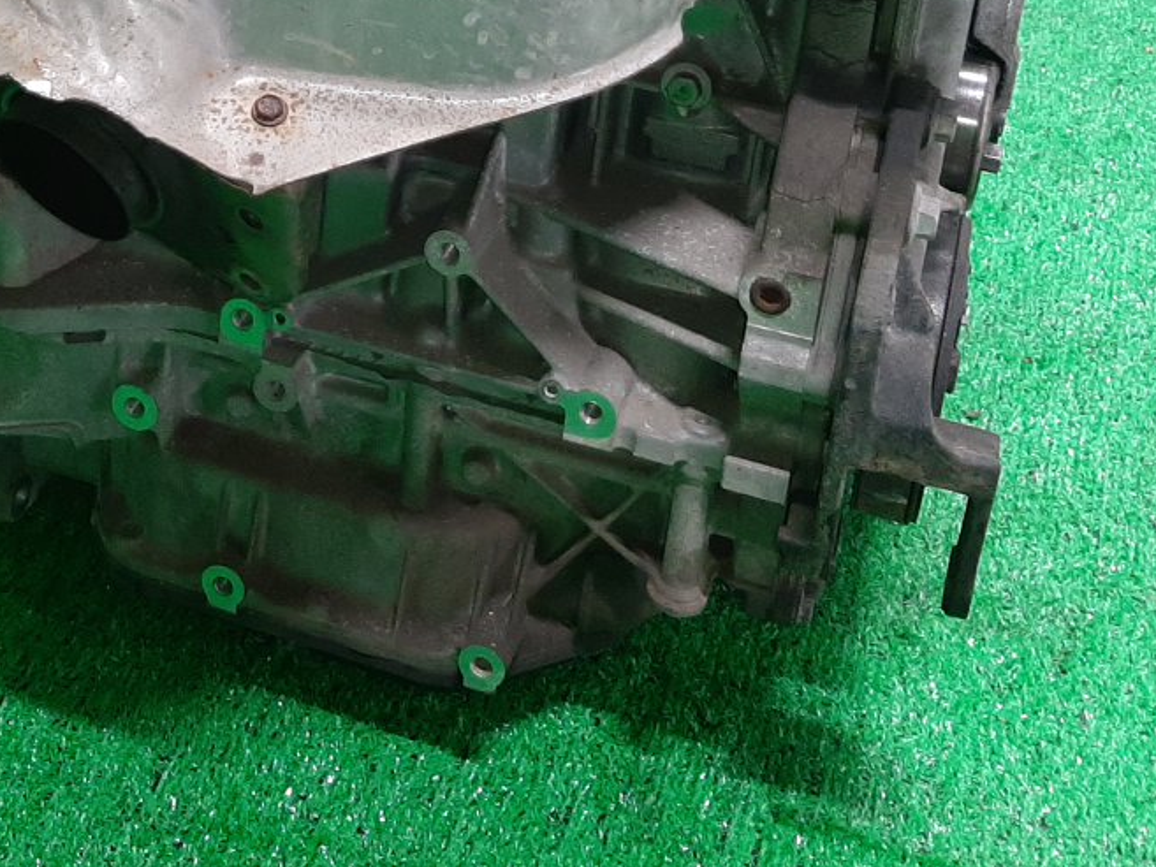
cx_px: 273
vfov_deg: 24.1
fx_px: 1904
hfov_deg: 33.0
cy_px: -76
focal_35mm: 57
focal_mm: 3.93
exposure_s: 1/50
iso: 151
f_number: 1.7
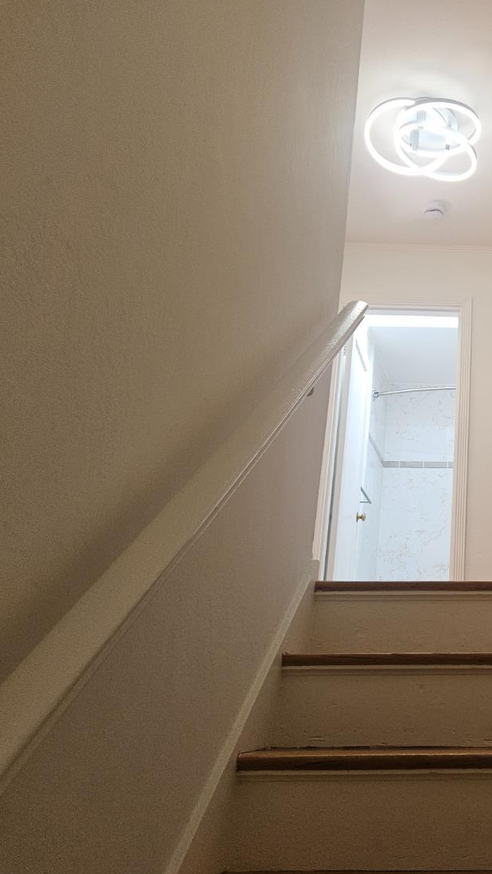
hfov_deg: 31.1
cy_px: 443
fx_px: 788
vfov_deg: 58.0
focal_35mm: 34
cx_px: 532
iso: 50
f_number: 1.8
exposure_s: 1/120
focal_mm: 5.4
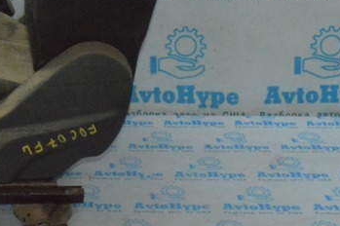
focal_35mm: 88
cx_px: -14
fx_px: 830
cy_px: -88
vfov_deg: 14.7
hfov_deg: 22.1
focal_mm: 20
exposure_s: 1/60
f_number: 22
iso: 6400
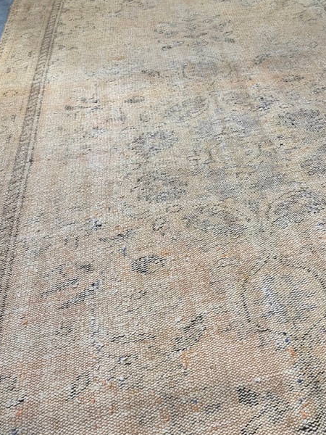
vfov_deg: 56.3
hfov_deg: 43.7
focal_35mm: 32
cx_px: 210
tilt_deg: -45.1
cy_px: 172
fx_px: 402
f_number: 1.78
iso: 50
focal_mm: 6.76
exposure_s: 1/124
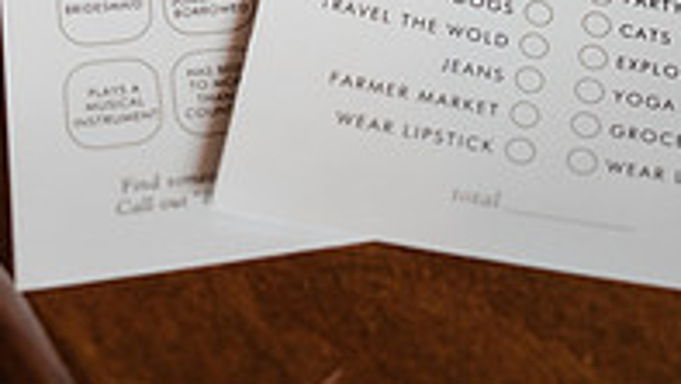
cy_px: -311
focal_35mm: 117
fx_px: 2114
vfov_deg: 9.8
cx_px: 408
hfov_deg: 18.3
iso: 1600
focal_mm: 49
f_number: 4
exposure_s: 1/250
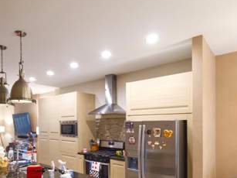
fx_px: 171
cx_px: 99
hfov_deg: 68.9
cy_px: 127
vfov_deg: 53.0
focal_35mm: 25
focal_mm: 8
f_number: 8
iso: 1600
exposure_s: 1/15
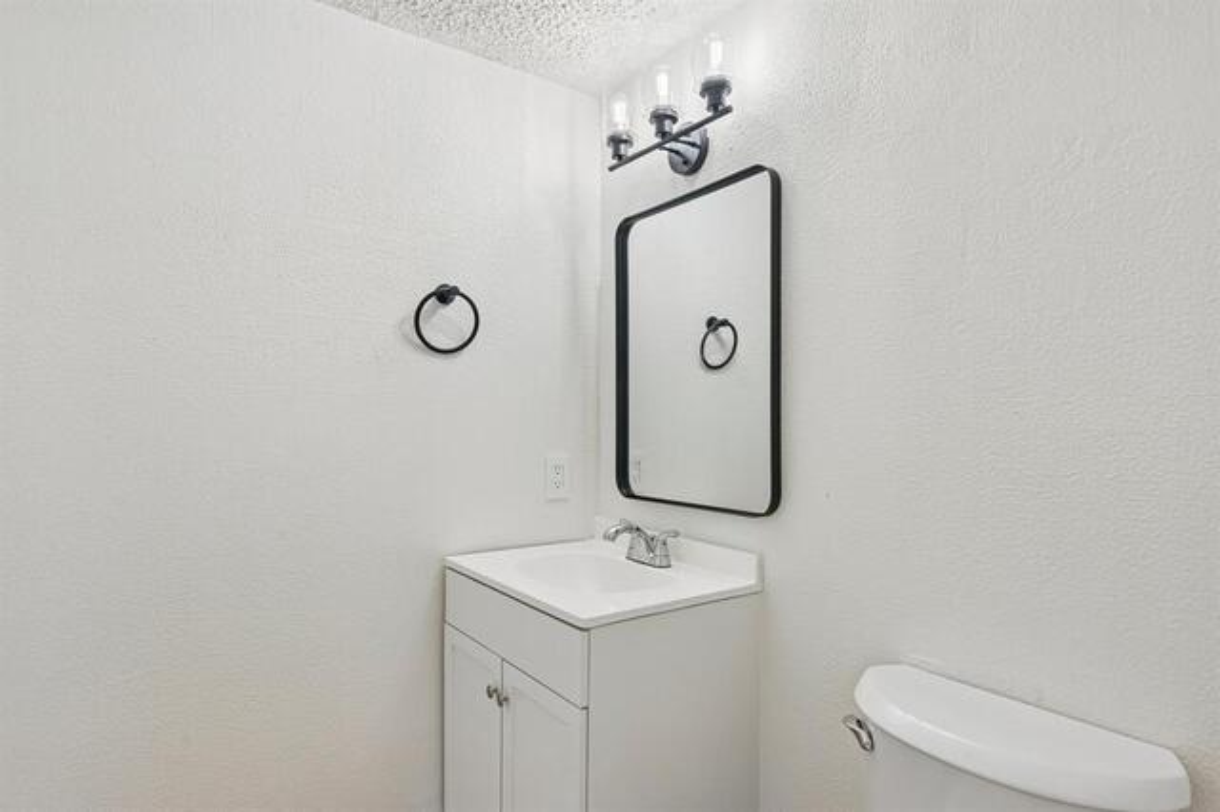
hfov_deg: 86.9
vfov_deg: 64.5
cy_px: 406
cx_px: 610
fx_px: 644
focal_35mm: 19
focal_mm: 19
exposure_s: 1/125
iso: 400
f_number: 8
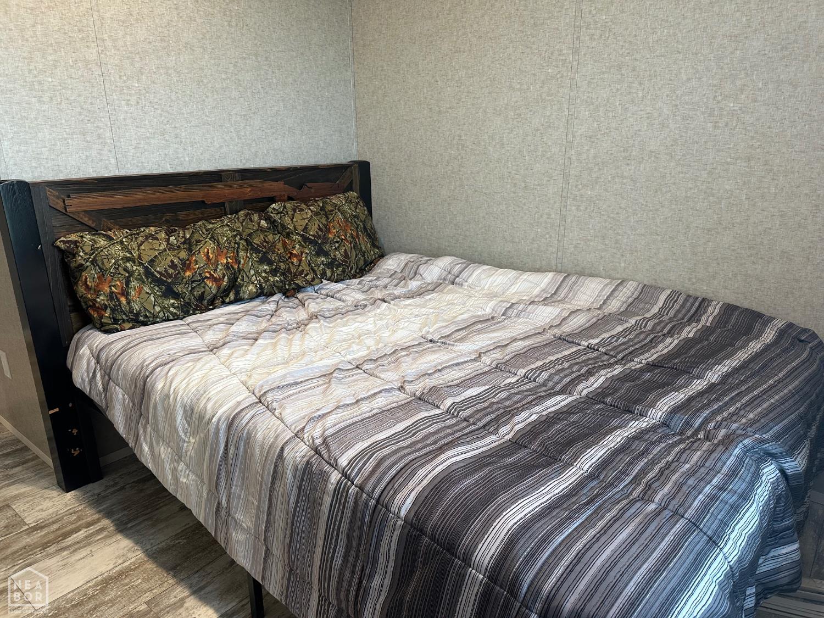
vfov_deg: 56.8
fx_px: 571
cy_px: 309
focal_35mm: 24
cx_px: 412
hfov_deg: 71.6
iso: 200
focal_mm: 6.86
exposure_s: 1/120
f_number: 1.78
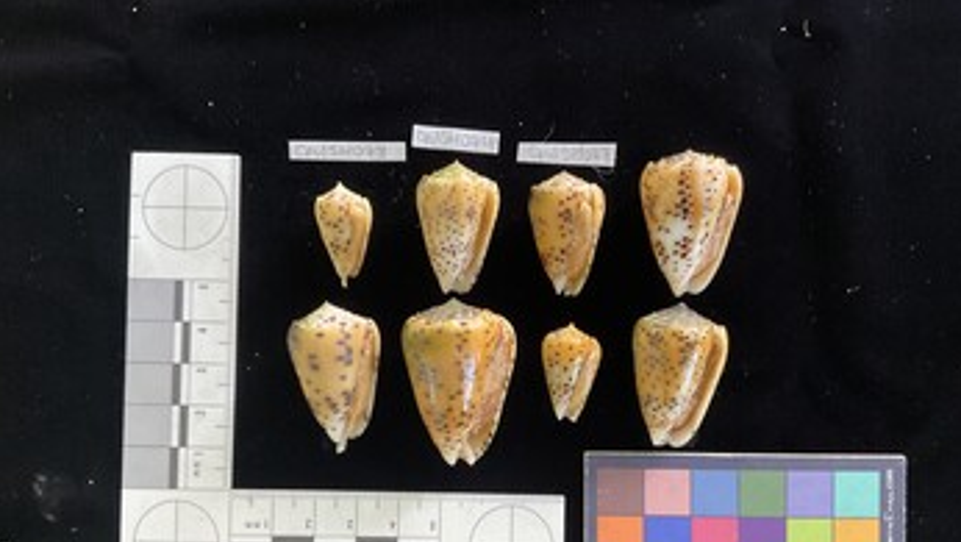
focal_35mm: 32
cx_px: 483
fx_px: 816
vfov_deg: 36.4
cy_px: 360
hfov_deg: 61.0
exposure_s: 1/60
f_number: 1.8
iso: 200
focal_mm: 3
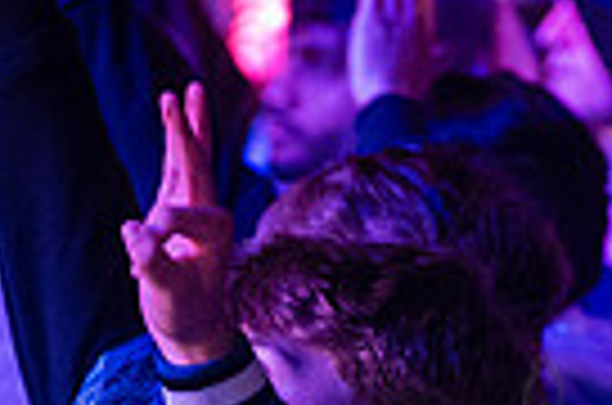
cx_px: 540
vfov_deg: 2.1
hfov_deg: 3.1
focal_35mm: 663
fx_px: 11245
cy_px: 862
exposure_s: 1/250
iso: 6400
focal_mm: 155
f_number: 4
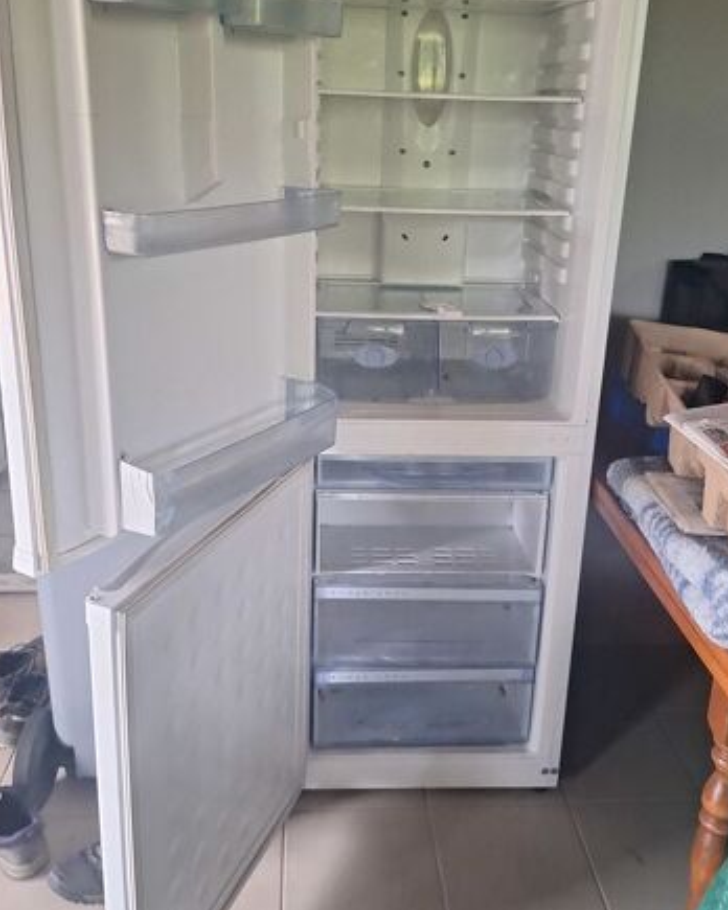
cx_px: 385
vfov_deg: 54.0
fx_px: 889
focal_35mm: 33
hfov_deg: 44.5
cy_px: 389
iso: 250
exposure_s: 1/25
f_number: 1.8
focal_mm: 5.54
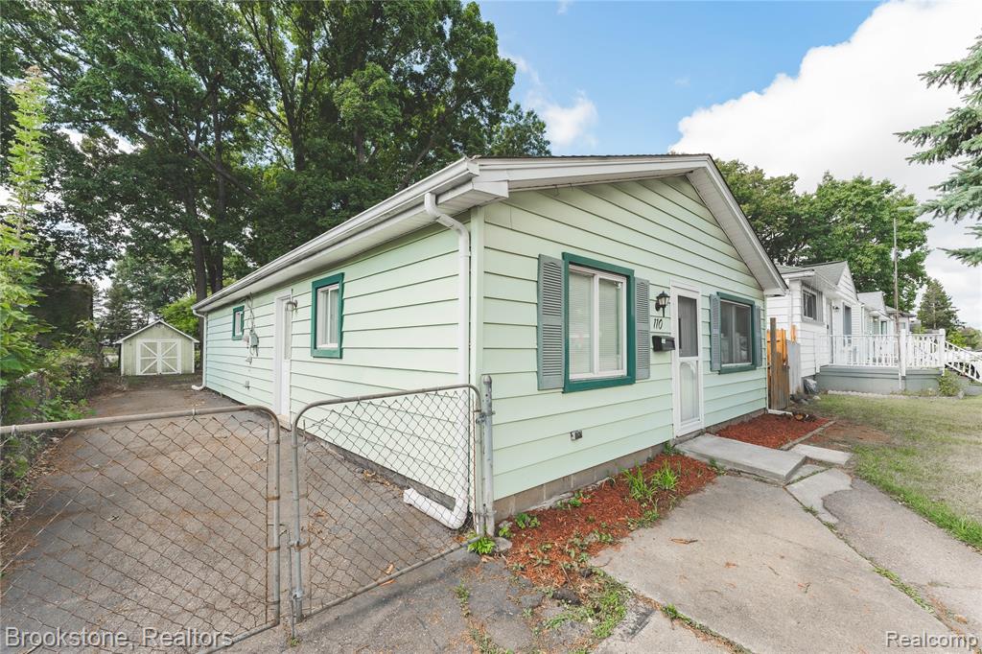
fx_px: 382
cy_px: 327
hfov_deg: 104.3
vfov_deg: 81.2
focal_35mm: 14
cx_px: 491
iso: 500
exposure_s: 1/400
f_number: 7.1
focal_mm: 14
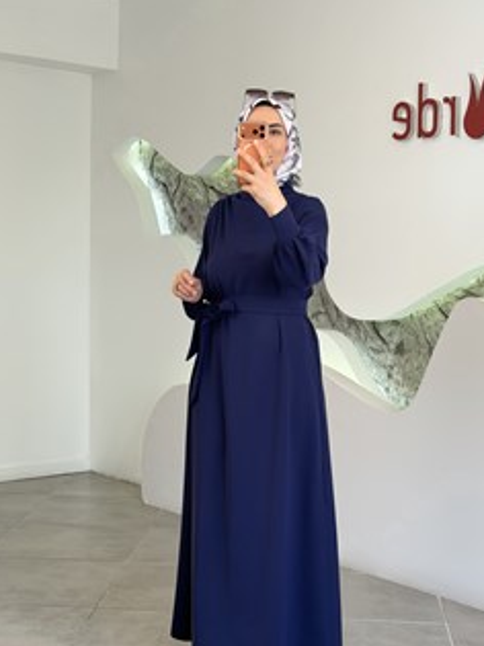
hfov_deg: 23.3
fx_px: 1175
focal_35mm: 63
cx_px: 244
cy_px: 317
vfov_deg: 30.7
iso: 50
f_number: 1.78
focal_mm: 6.76
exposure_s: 1/121
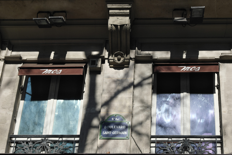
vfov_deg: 23.0
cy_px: 78
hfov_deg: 33.9
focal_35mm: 59
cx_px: 116
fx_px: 380
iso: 125
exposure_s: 1/1300
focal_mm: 39
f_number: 5.6
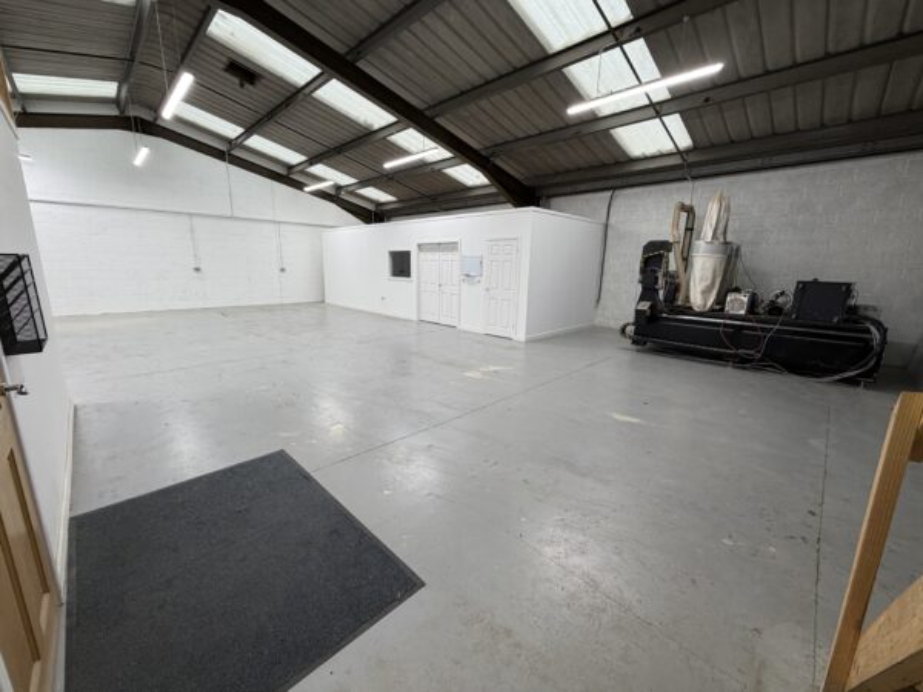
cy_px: 346
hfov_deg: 102.1
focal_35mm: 14
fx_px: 373
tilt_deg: -12.5
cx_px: 462
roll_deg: -1.1
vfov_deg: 85.7
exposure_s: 1/100
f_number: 2.2
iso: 125
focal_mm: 2.22
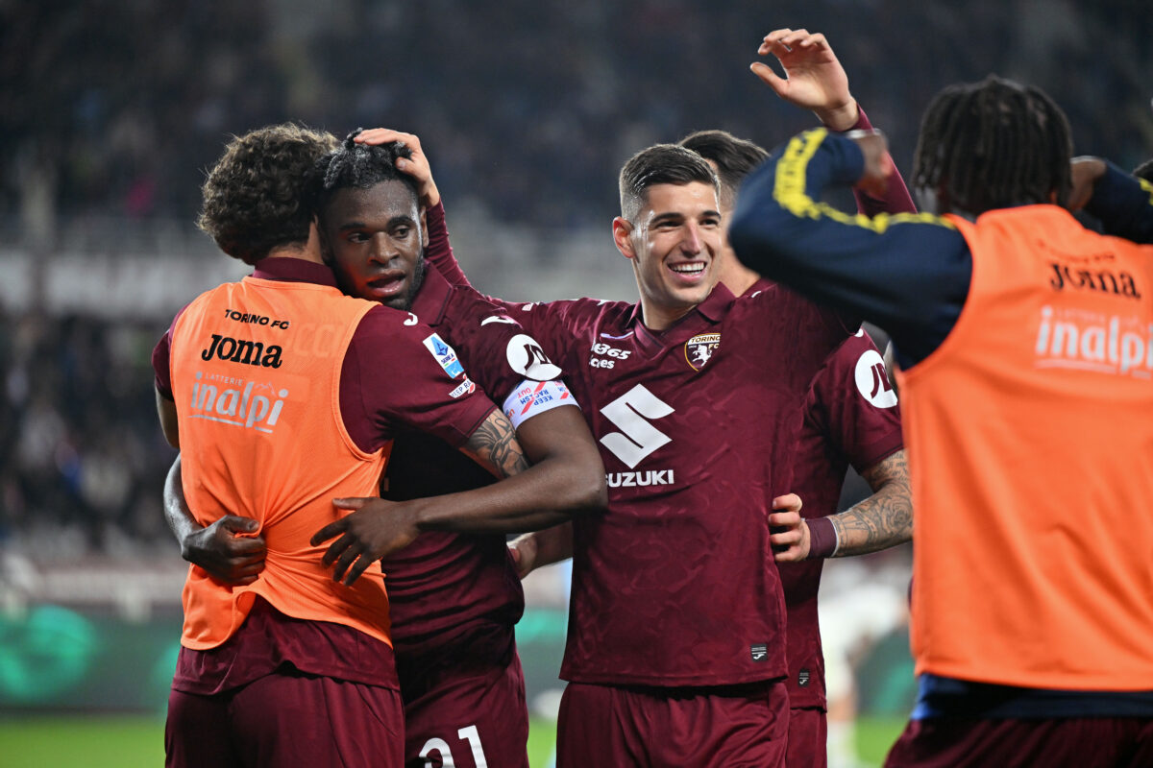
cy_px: 384
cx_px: 576
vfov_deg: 6.9
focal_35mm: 200
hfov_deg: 10.3
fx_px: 6405
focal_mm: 200
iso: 2000
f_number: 2.8
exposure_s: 1/1000
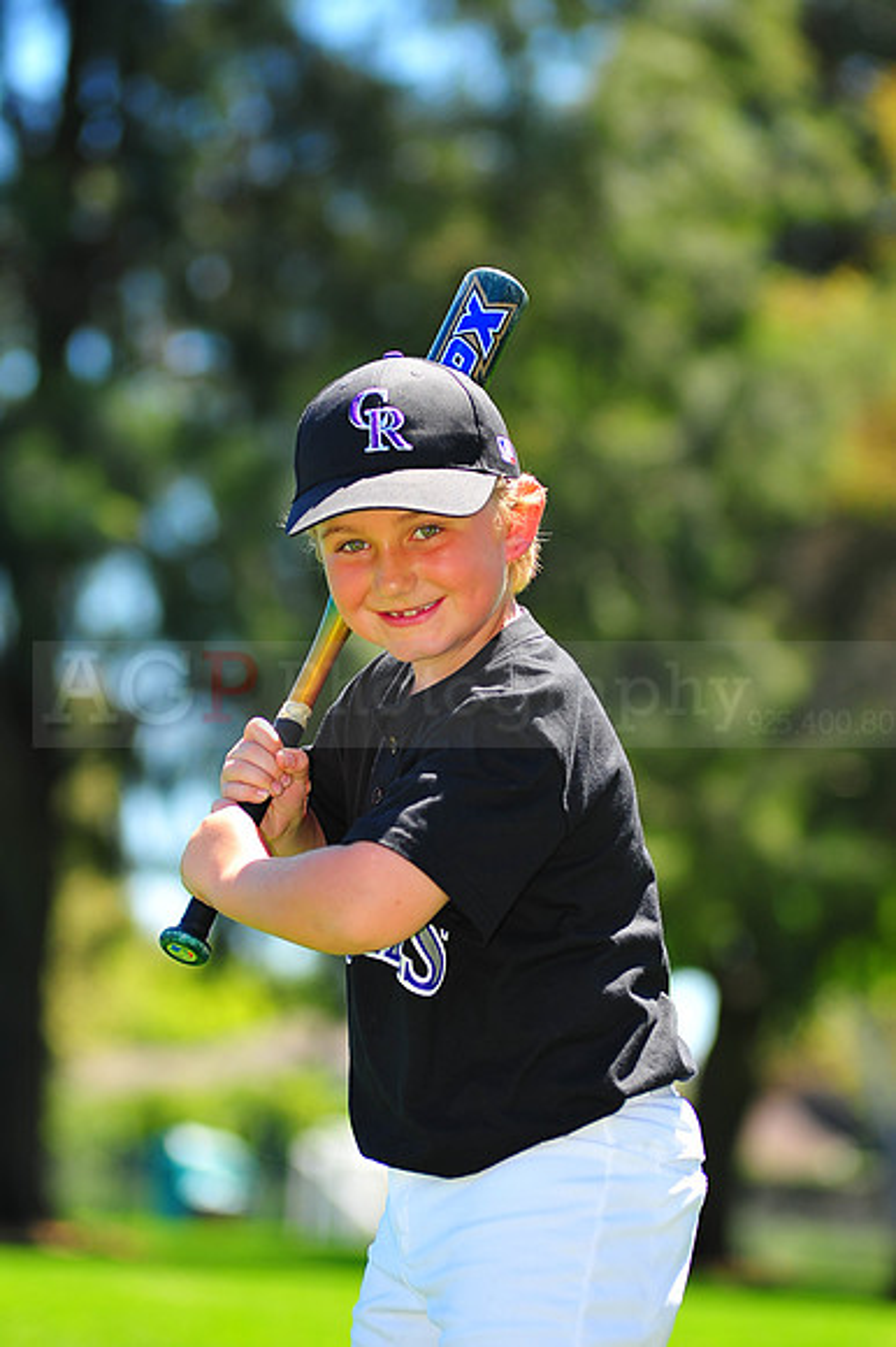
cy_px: 674
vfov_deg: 11.4
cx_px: 448
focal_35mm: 180
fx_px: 6728
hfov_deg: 7.6
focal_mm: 180
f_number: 5
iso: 200
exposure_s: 1/400
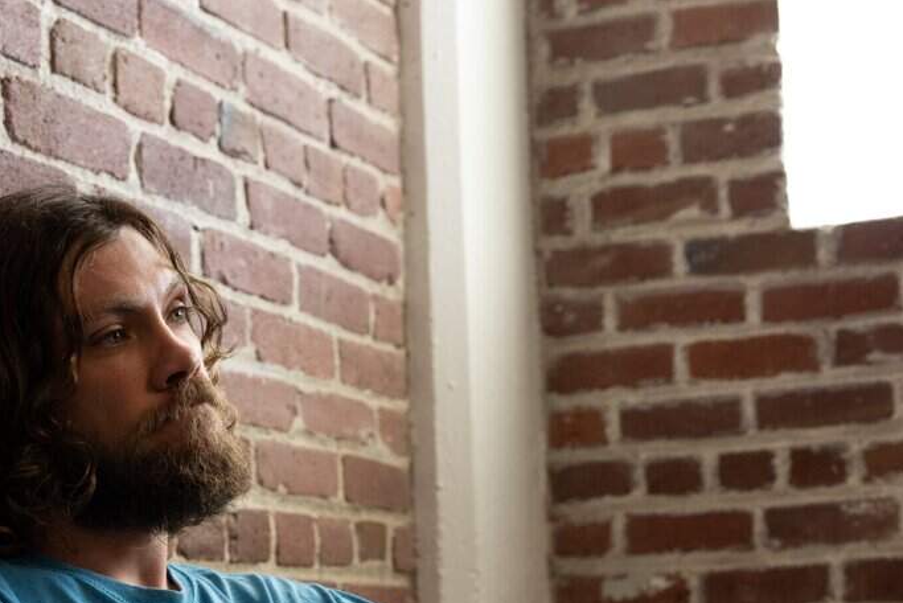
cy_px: 484
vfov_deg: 18.8
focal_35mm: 72
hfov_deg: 28.1
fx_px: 1807
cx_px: 475
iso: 640
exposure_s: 1/125
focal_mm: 41
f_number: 4
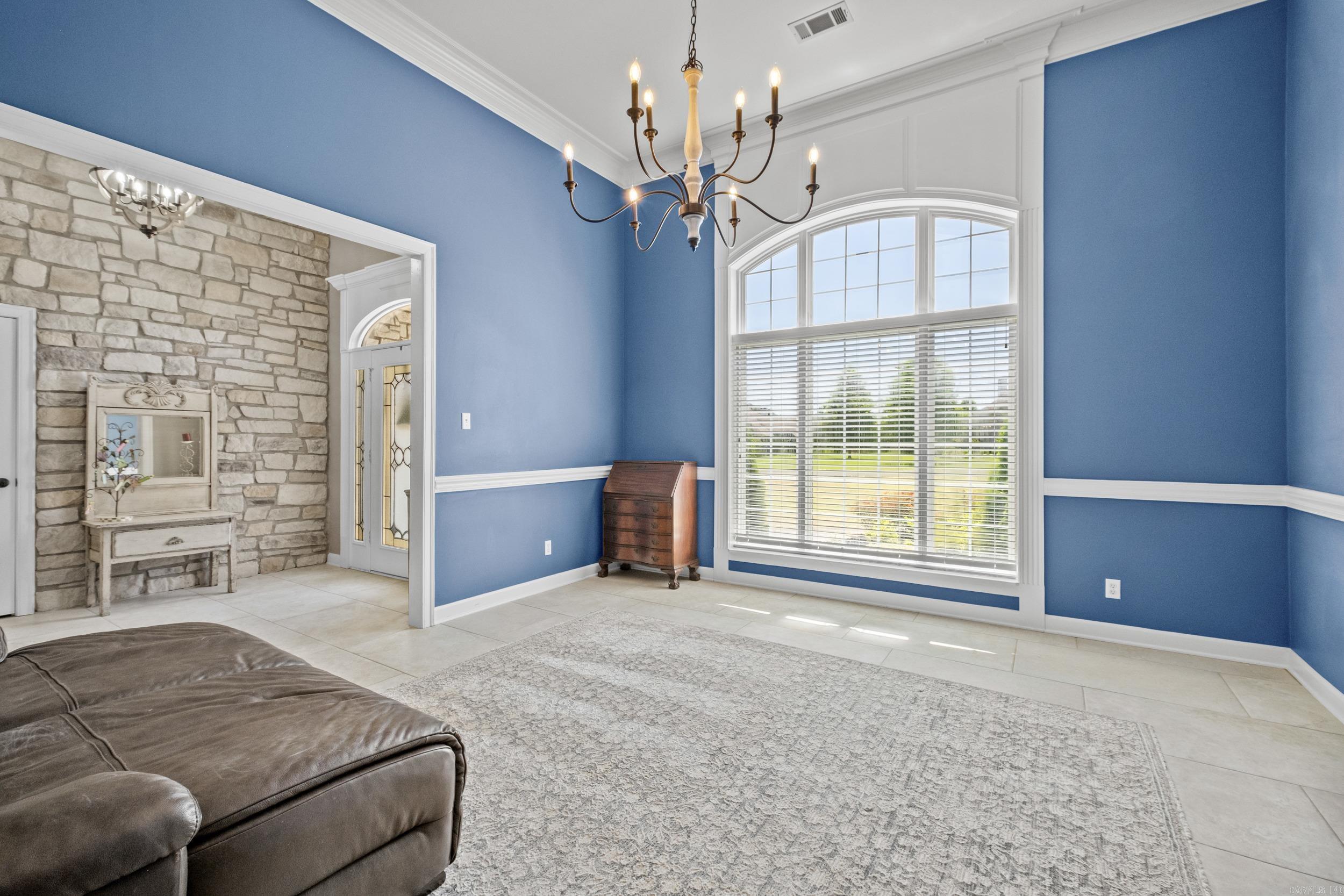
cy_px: 448
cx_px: 672
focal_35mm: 15
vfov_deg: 77.3
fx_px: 560
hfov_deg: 100.4
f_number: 7.1
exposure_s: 1/13
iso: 400
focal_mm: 10
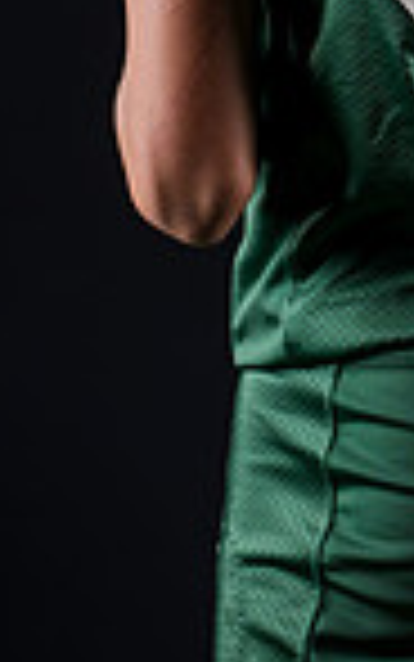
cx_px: 504
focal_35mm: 315
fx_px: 5681
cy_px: -342
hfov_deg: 4.2
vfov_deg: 6.6
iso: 200
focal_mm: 101
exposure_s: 1/160
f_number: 4
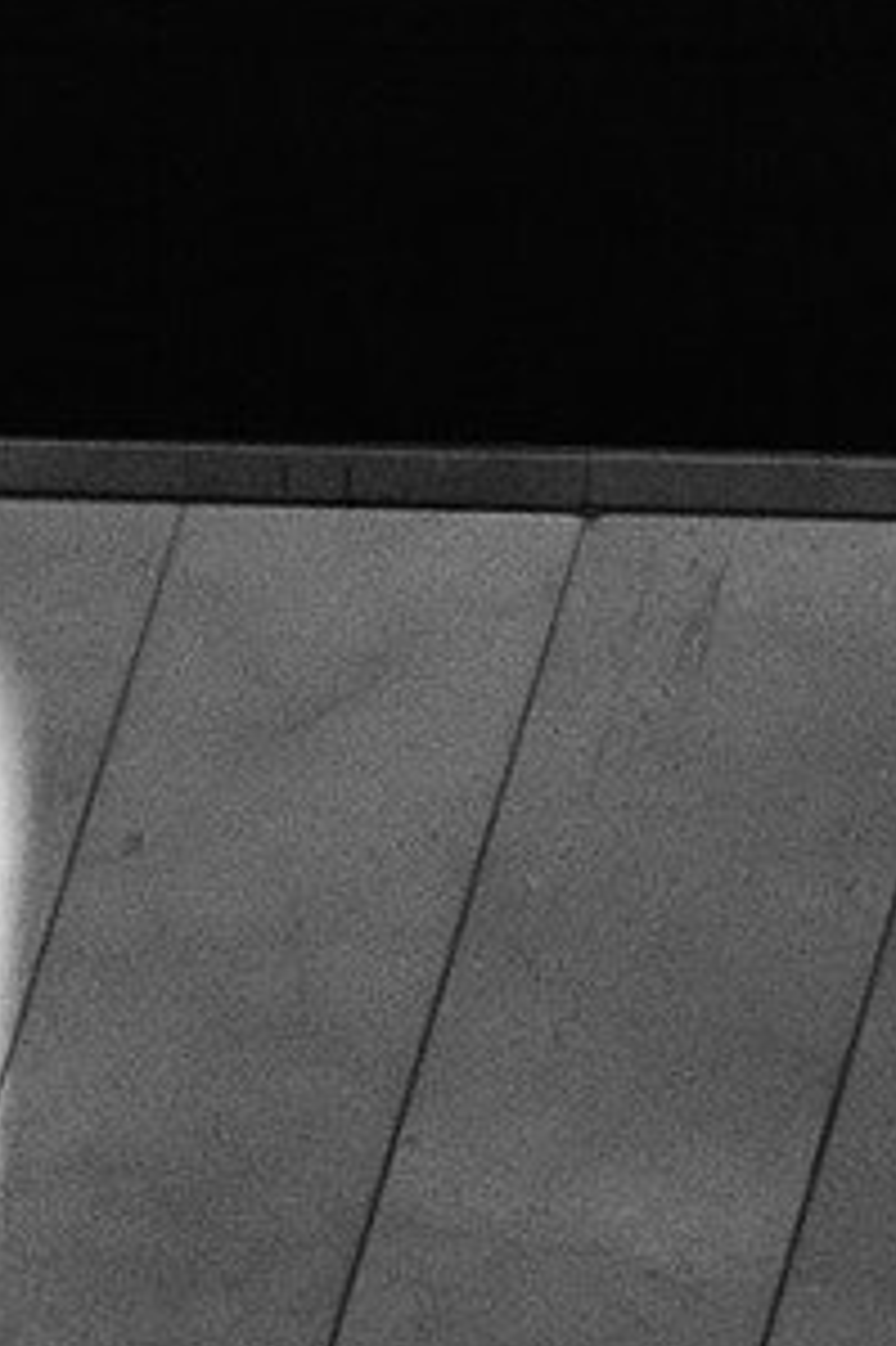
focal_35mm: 444
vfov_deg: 4.6
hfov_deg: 3.1
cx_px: 910
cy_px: -1071
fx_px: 16594
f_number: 5.6
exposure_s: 1/3000
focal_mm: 55
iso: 800
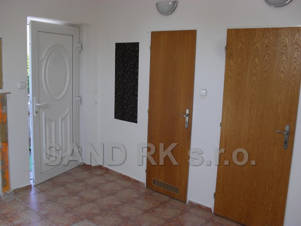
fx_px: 304
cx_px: 150
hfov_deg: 52.6
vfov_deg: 40.7
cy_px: 113
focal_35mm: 35
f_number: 3.2
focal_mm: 6.3
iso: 100
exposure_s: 1/60
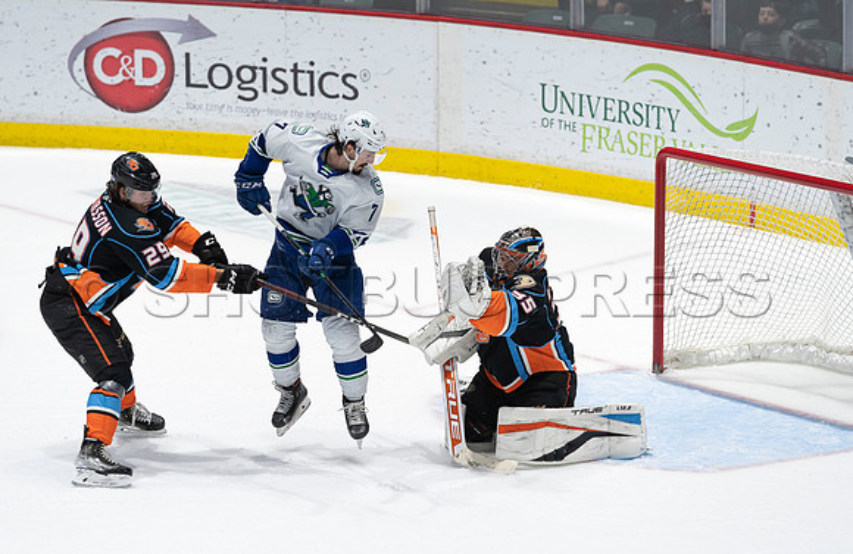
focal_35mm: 239
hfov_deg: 8.7
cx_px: 397
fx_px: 5629
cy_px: 332
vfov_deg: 5.6
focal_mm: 200
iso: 1600
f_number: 4
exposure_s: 1/640
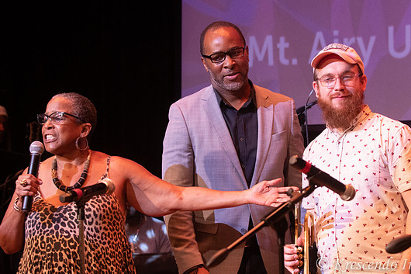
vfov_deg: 11.9
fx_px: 1312
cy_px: 131
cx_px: 224
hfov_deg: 17.8
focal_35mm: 115
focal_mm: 70
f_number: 4
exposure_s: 1/200
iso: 3200
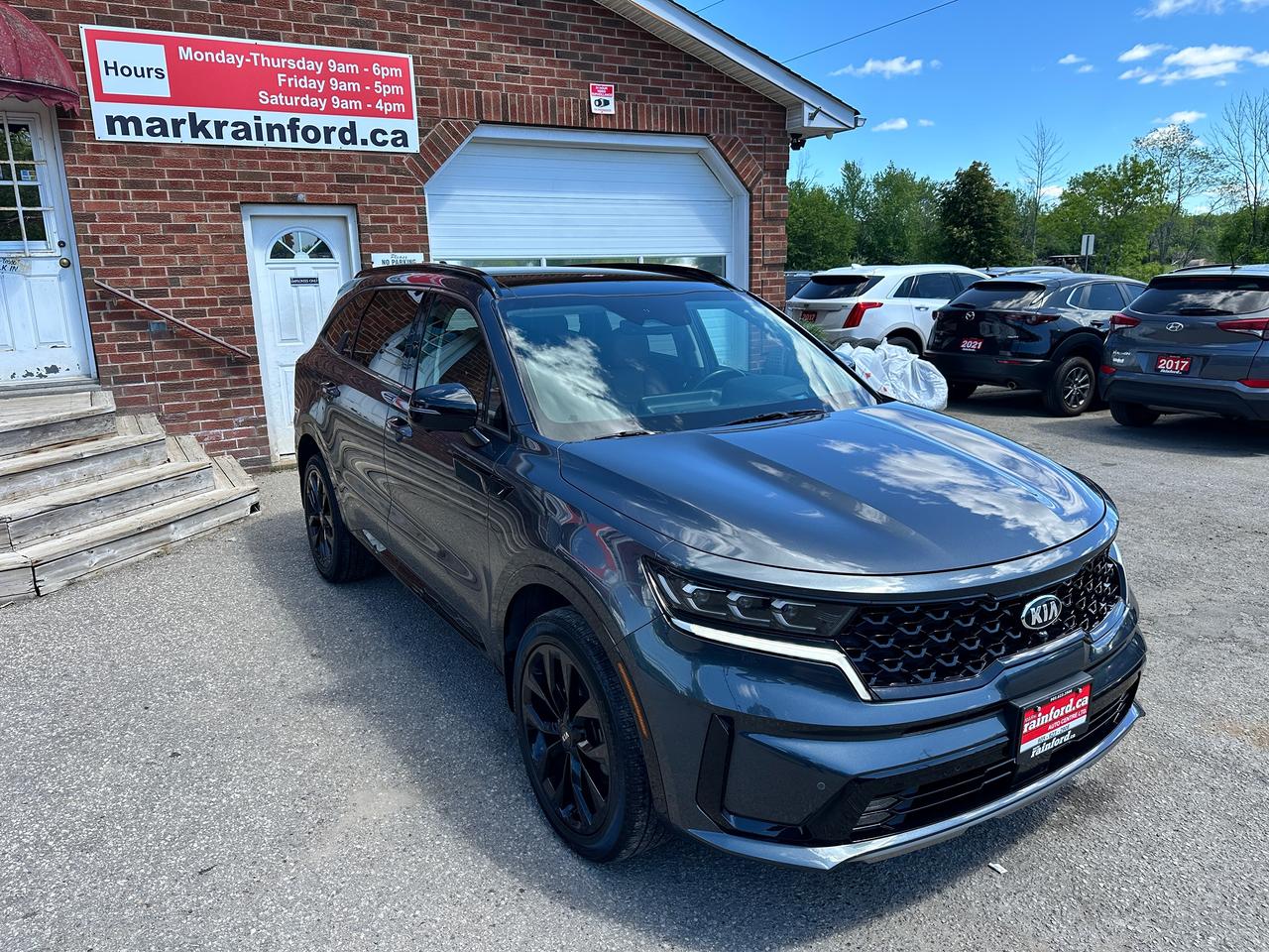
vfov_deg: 56.8
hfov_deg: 71.6
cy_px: 476
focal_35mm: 24
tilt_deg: -10.8
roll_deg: +2.0
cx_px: 634
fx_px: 880
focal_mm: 6.86
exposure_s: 1/1227
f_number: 1.78
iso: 80
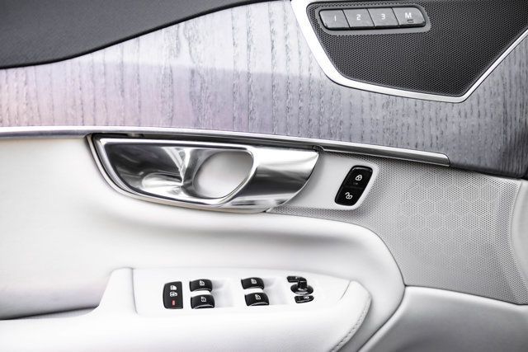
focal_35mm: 40
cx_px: 264
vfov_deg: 33.4
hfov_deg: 48.4
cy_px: 176
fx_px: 587
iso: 640
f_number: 2.8
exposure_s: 1/200
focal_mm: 40
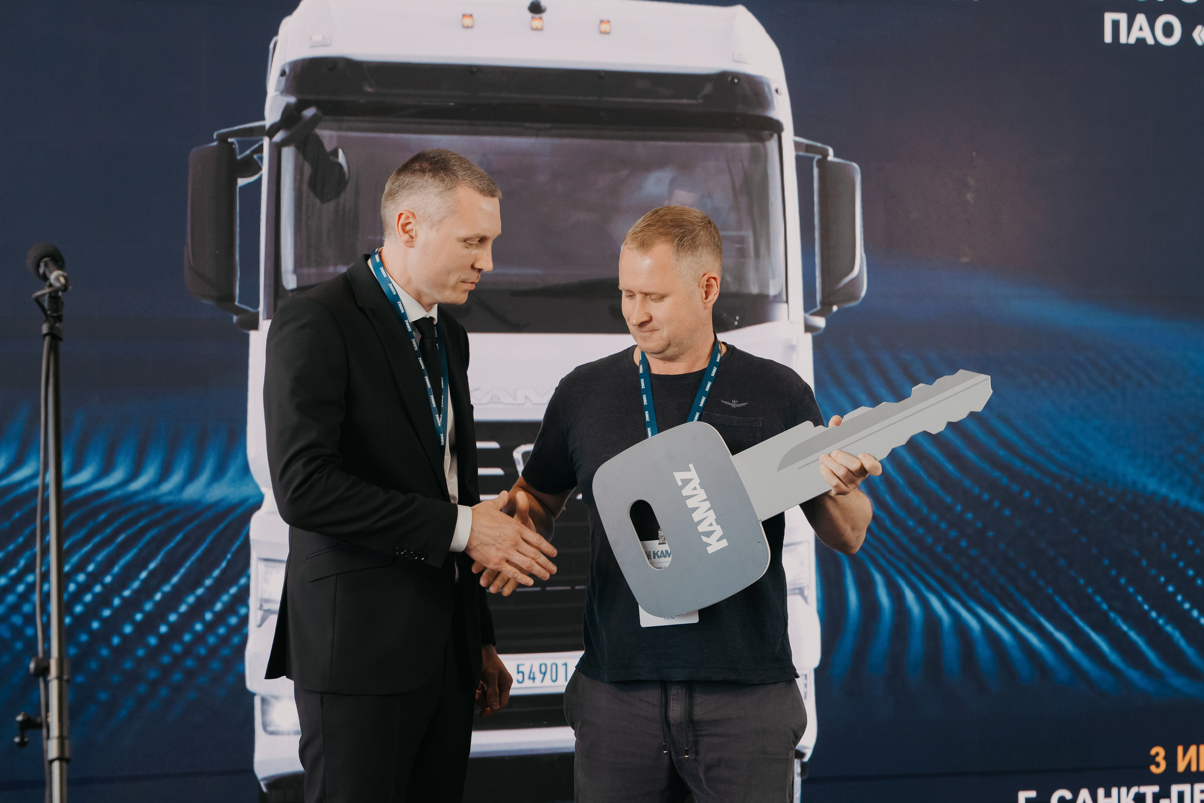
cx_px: 602
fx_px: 2341
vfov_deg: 19.5
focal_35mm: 70
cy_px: 402
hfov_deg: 28.8
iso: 500
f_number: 4.5
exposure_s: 1/125
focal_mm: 70
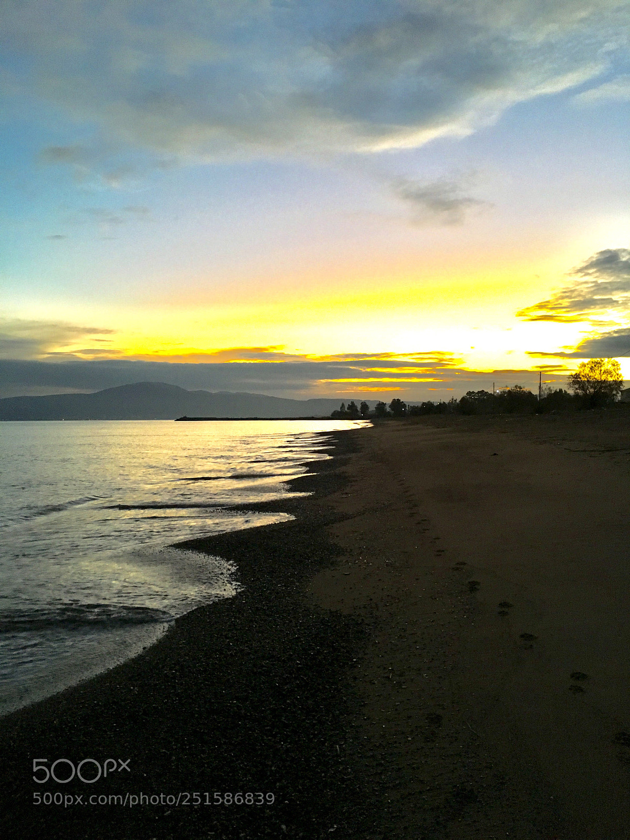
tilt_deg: +0.5
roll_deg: +0.6
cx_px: 315
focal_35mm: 29
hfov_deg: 48.2
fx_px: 704
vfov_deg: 61.7
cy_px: 420
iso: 200
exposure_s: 1/33
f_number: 2.2
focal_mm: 4.15
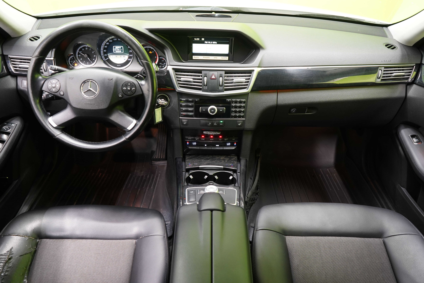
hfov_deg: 65.5
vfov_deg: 46.4
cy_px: 142
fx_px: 330
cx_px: 212
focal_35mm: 28
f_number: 5
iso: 1600
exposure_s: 1/13
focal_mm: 28
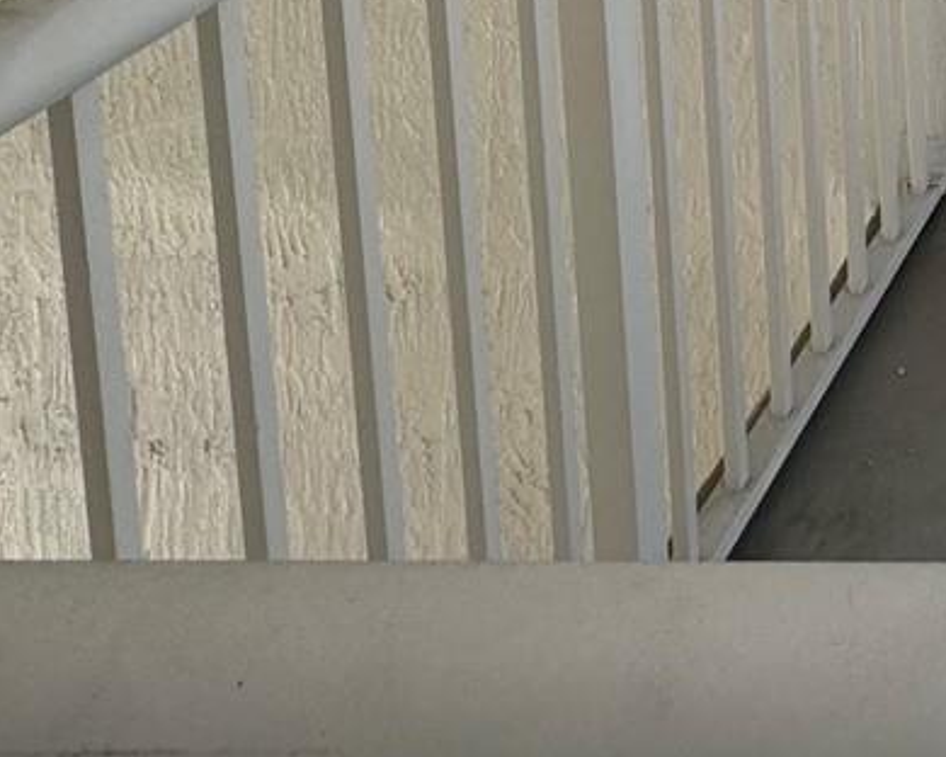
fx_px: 1568
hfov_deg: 25.2
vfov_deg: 19.3
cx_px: 1431
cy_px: -658
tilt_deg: -5.7
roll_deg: -0.7
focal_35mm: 56
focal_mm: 2.22
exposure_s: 1/349
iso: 40
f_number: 2.2
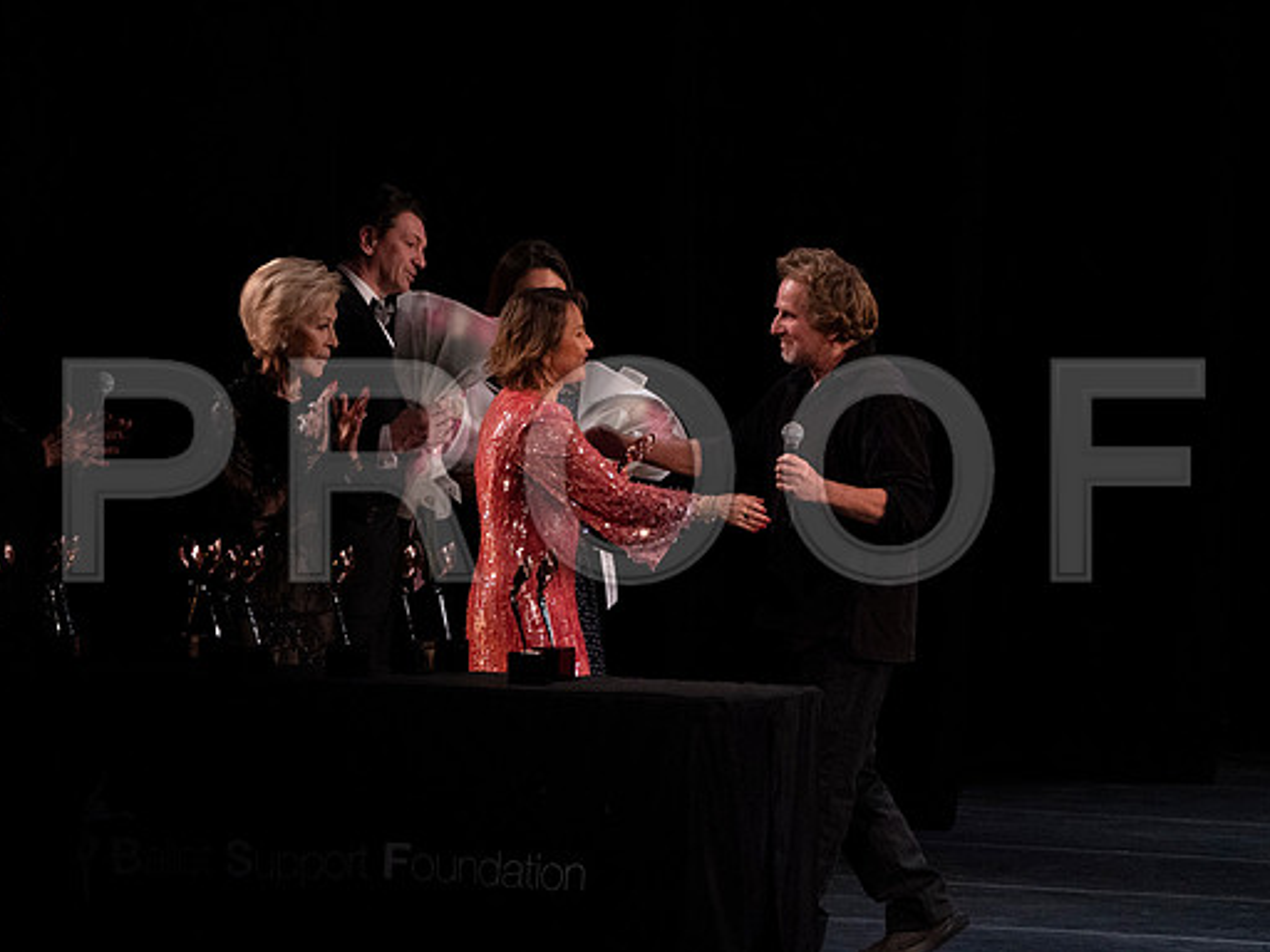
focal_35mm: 429
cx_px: 610
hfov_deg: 4.6
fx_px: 15739
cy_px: 477
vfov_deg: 3.5
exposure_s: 1/500
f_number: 9
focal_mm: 394
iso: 12800
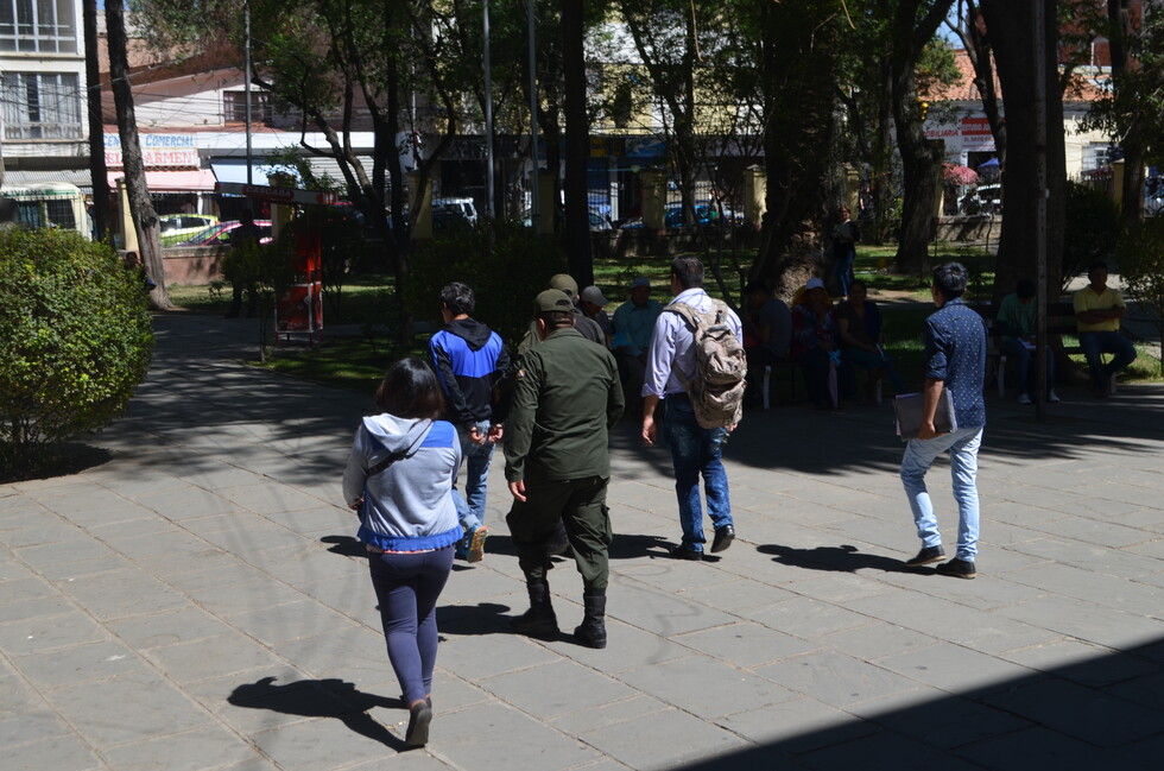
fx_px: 1549
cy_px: 386
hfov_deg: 41.2
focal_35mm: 48
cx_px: 582
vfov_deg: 28.0
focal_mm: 32
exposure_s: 1/250
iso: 100
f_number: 8
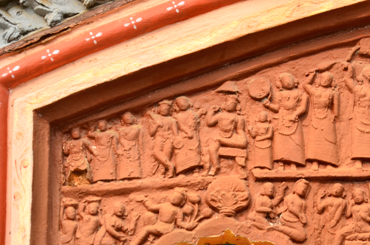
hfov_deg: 8.5
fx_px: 2480
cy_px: 187
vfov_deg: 5.7
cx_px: 226
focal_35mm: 242
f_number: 7.1
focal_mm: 105
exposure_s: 1/160
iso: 100
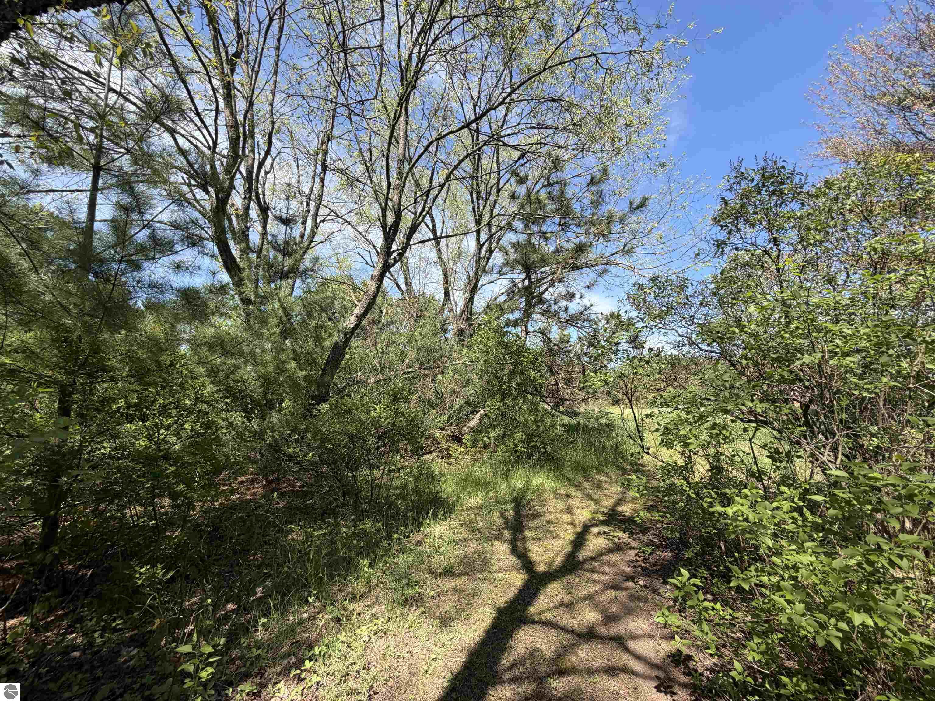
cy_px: 350
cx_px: 468
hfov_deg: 102.1
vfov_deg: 85.7
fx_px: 378
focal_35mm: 14
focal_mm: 2.22
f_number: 2.2
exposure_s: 1/540
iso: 40
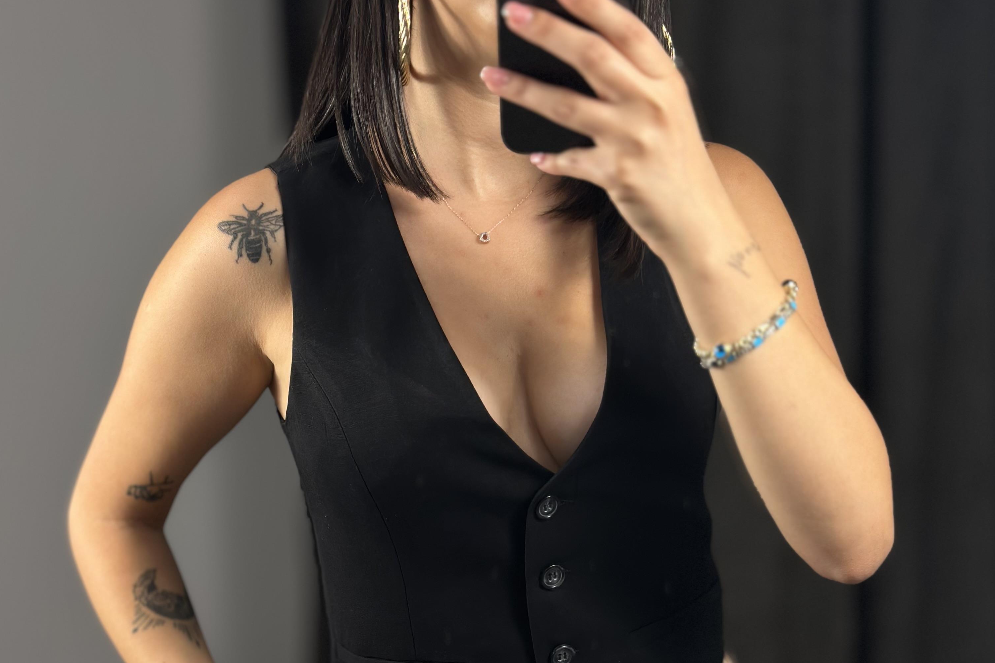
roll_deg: +1.7
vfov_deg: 20.1
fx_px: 1852
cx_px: 500
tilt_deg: -28.3
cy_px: 523
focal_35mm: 67
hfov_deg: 30.1
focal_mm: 6.86
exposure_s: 1/100
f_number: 1.78
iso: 100
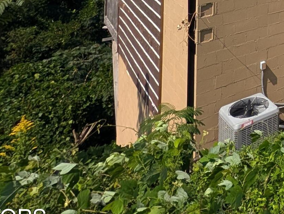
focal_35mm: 44
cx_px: 402
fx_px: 362
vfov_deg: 23.3
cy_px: -139
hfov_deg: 30.0
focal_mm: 2.02
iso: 46
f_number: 1.7
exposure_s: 1/2660
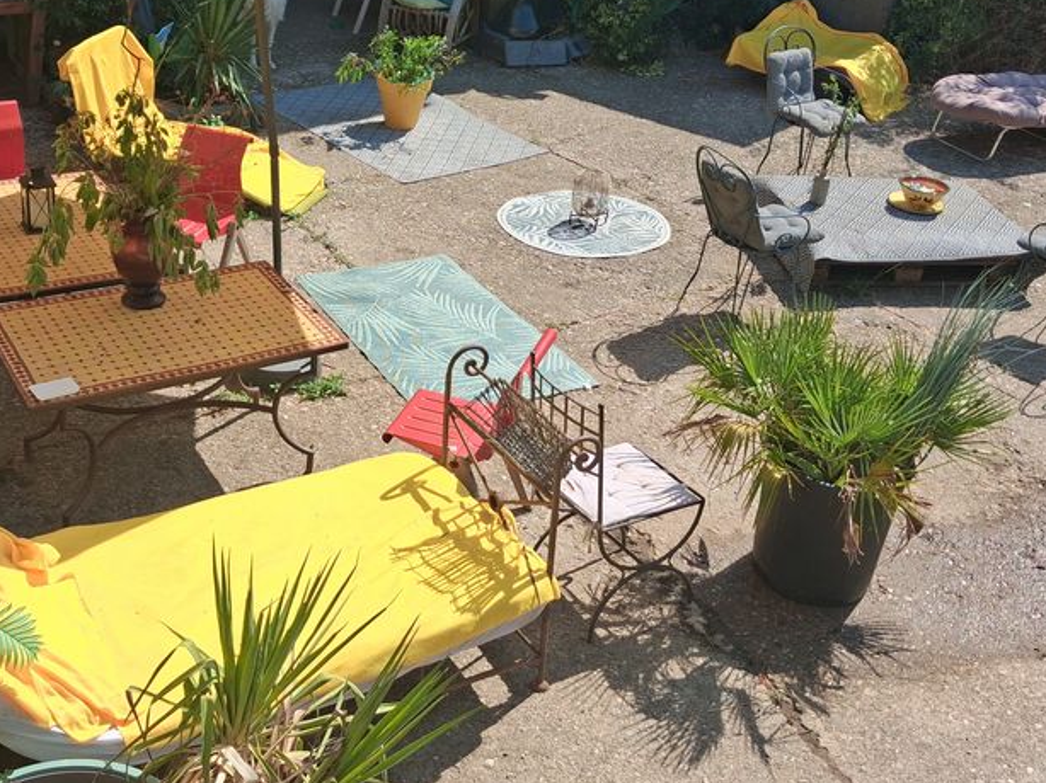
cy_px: 286
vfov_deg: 32.7
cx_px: 412
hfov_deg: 42.7
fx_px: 1329
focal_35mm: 44
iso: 25
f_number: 1.8
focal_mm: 4
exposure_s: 1/773
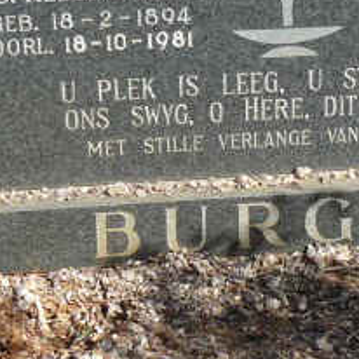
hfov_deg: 11.0
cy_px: 322
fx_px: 1854
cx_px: 305
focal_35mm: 158
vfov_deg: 11.0
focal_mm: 6
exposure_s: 1/640
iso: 100
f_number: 3.6
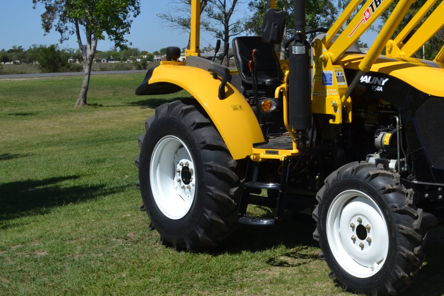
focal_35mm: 60
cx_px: 434
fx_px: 740
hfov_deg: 31.2
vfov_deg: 22.2
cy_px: 43
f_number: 9
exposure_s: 1/320
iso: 100
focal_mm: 20
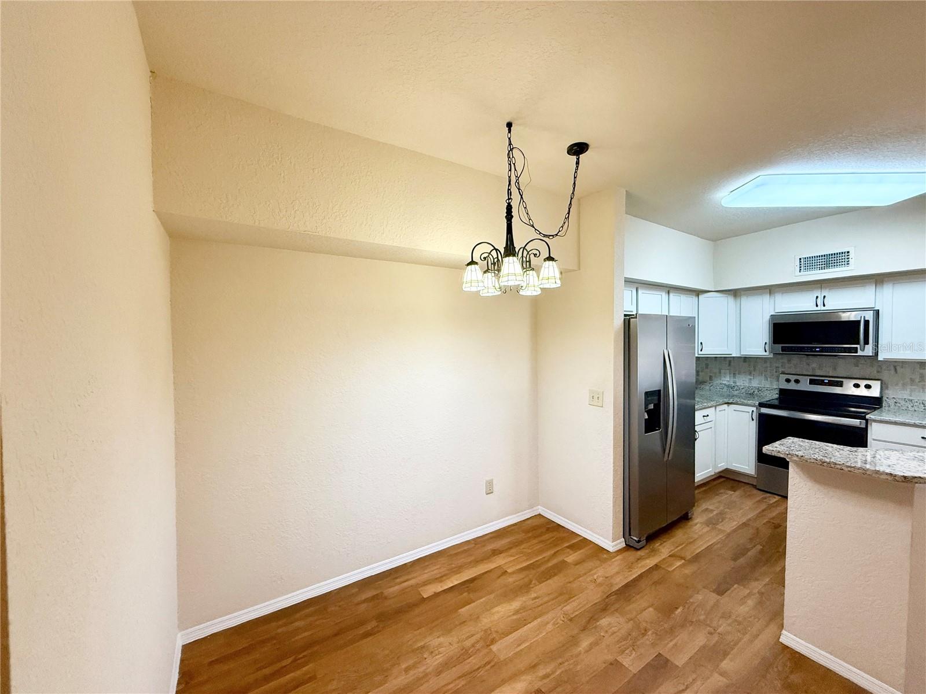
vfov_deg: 85.7
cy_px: 347
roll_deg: +0.4
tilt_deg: -1.0
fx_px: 375
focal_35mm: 14
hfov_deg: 102.1
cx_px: 463
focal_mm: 2.22
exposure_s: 1/120
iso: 320
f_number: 2.2
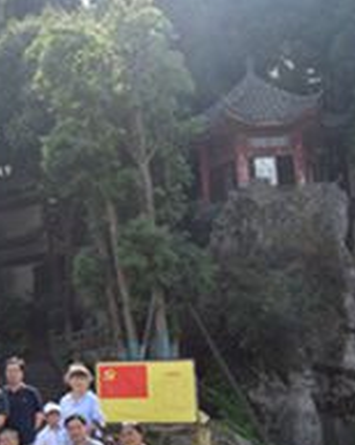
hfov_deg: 18.4
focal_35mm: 73
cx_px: -191
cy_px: 234
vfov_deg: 26.1
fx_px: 960
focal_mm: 20
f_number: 9
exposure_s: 1/320
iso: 200
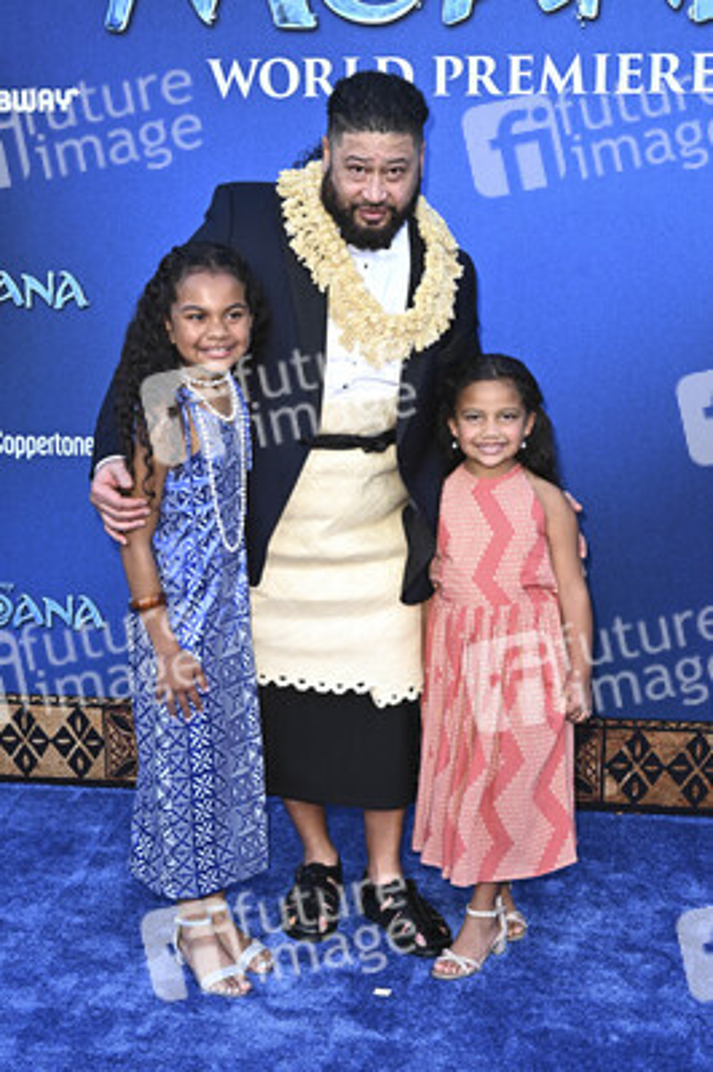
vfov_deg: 47.4
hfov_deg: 32.6
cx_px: 356
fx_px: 1220
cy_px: 536
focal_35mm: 41
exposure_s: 1/250
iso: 800
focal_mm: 41
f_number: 6.3
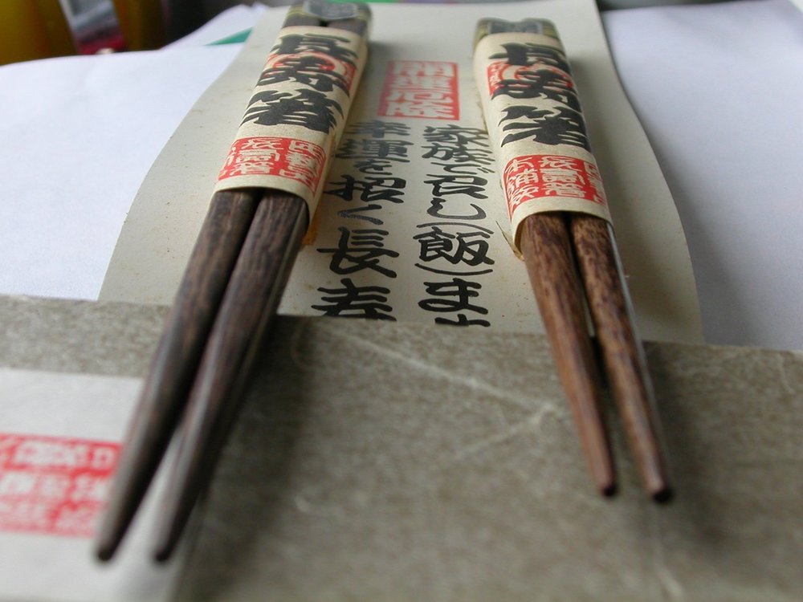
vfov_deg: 22.9
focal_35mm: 64
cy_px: 301
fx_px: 1485
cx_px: 402
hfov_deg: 30.3
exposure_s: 1/49.5
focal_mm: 9.7
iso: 100
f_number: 3.5
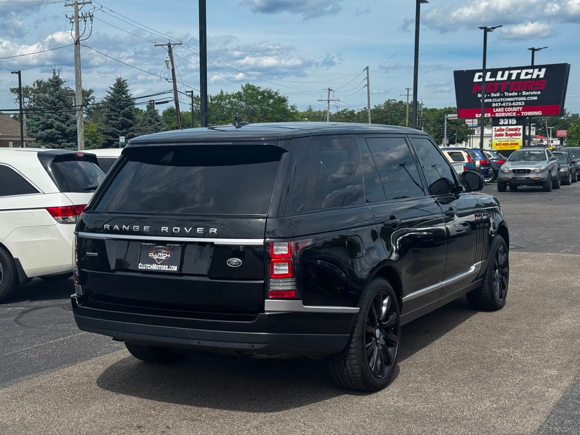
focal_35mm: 48
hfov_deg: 39.7
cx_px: 290
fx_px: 804
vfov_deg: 30.3
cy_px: 218
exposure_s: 1/3817
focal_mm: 6.76
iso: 64
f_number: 1.78
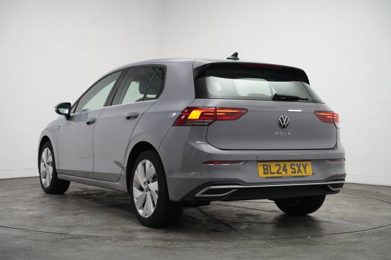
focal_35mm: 54
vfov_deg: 25.3
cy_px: 130
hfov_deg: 37.2
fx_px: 581
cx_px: 196
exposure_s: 1/160
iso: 1600
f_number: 4
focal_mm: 53.5
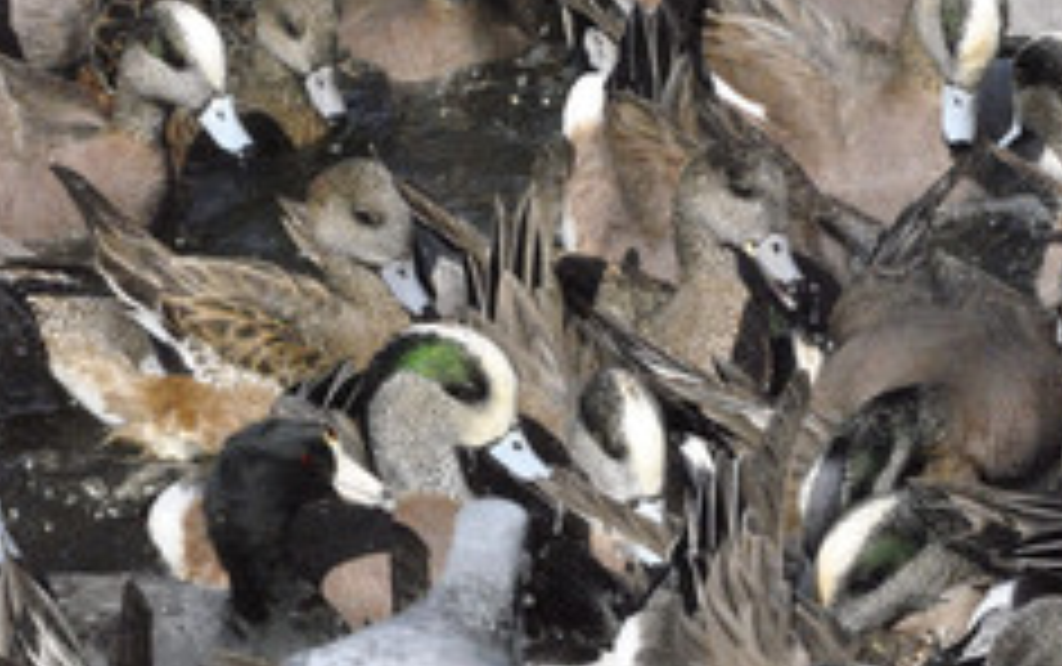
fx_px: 6460
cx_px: 266
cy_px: 158
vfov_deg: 5.9
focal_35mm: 223
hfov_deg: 9.4
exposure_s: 1/1000
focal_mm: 86
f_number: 22
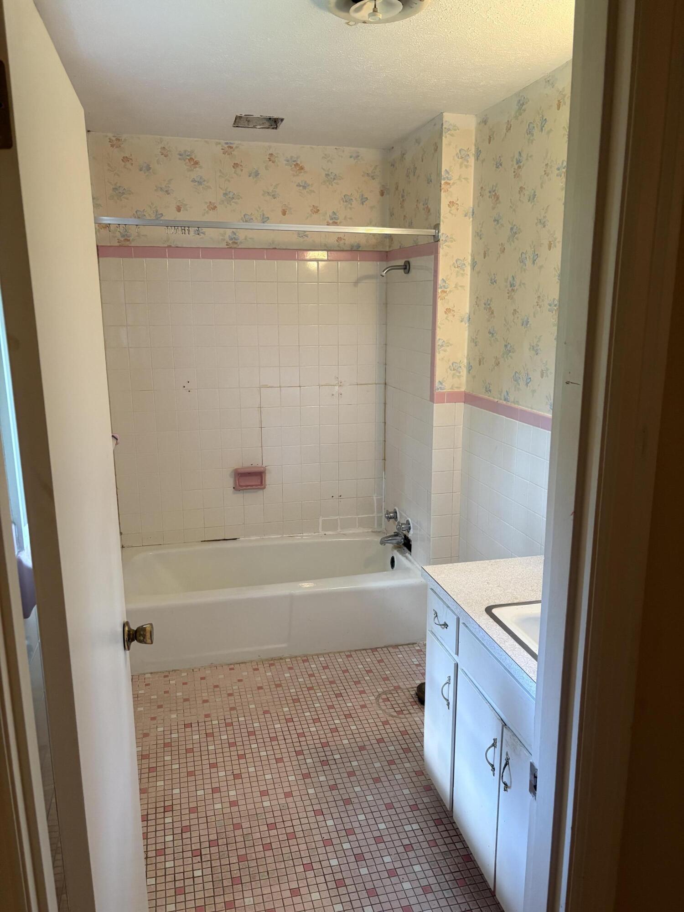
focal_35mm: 26
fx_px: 685
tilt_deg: -11.8
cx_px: 342
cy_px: 456
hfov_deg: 53.1
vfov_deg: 67.3
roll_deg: -0.2
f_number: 1.6
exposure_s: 1/60
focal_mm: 5.96
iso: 200
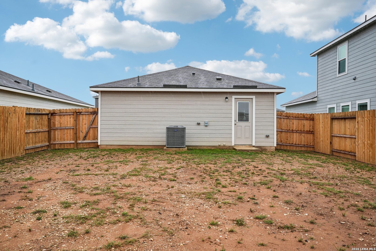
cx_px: 188
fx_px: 313
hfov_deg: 61.9
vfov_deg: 43.6
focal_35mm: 30
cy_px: 126
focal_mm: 30
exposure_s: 1/250
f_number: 8
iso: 200
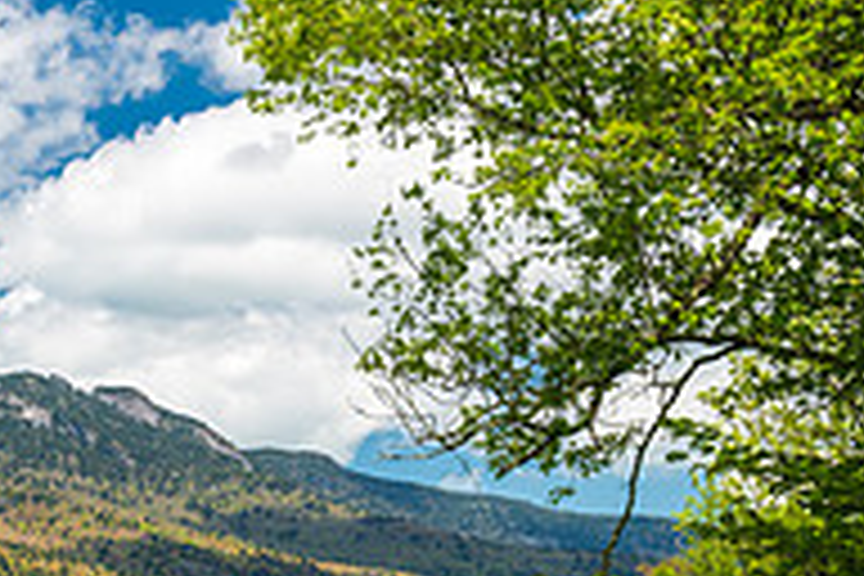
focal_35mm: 115
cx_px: 234
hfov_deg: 17.7
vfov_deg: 11.8
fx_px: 2760
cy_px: 592
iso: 64
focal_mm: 38
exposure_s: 1/20
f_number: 13
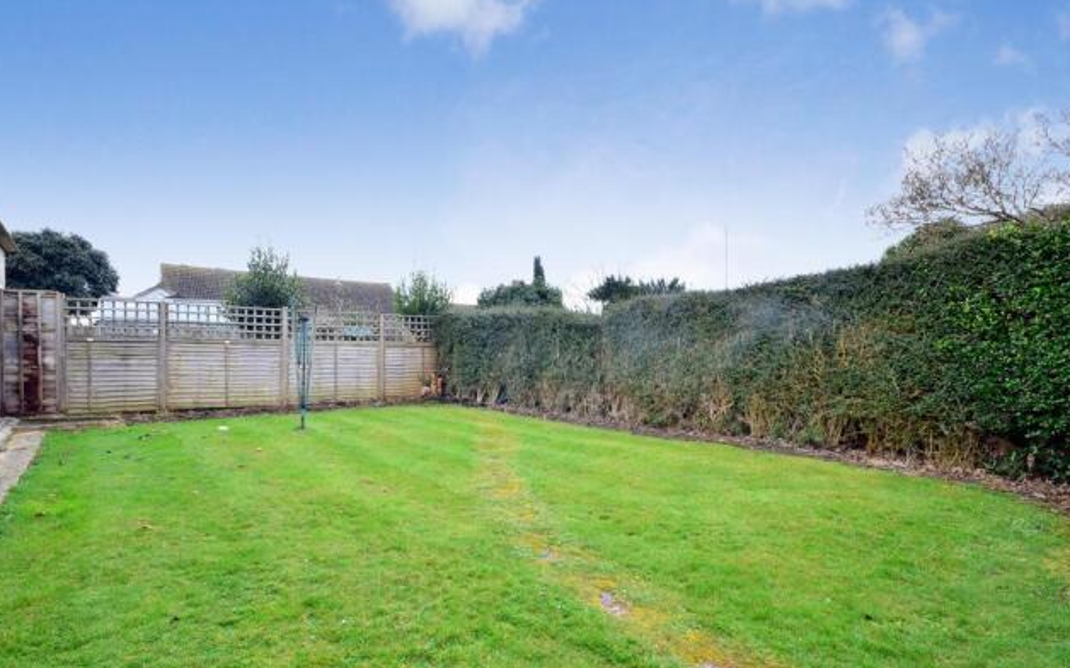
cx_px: 520
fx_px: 511
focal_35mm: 18
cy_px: 356
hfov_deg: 92.6
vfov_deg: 66.3
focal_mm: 11
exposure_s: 1/40
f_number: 13
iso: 640
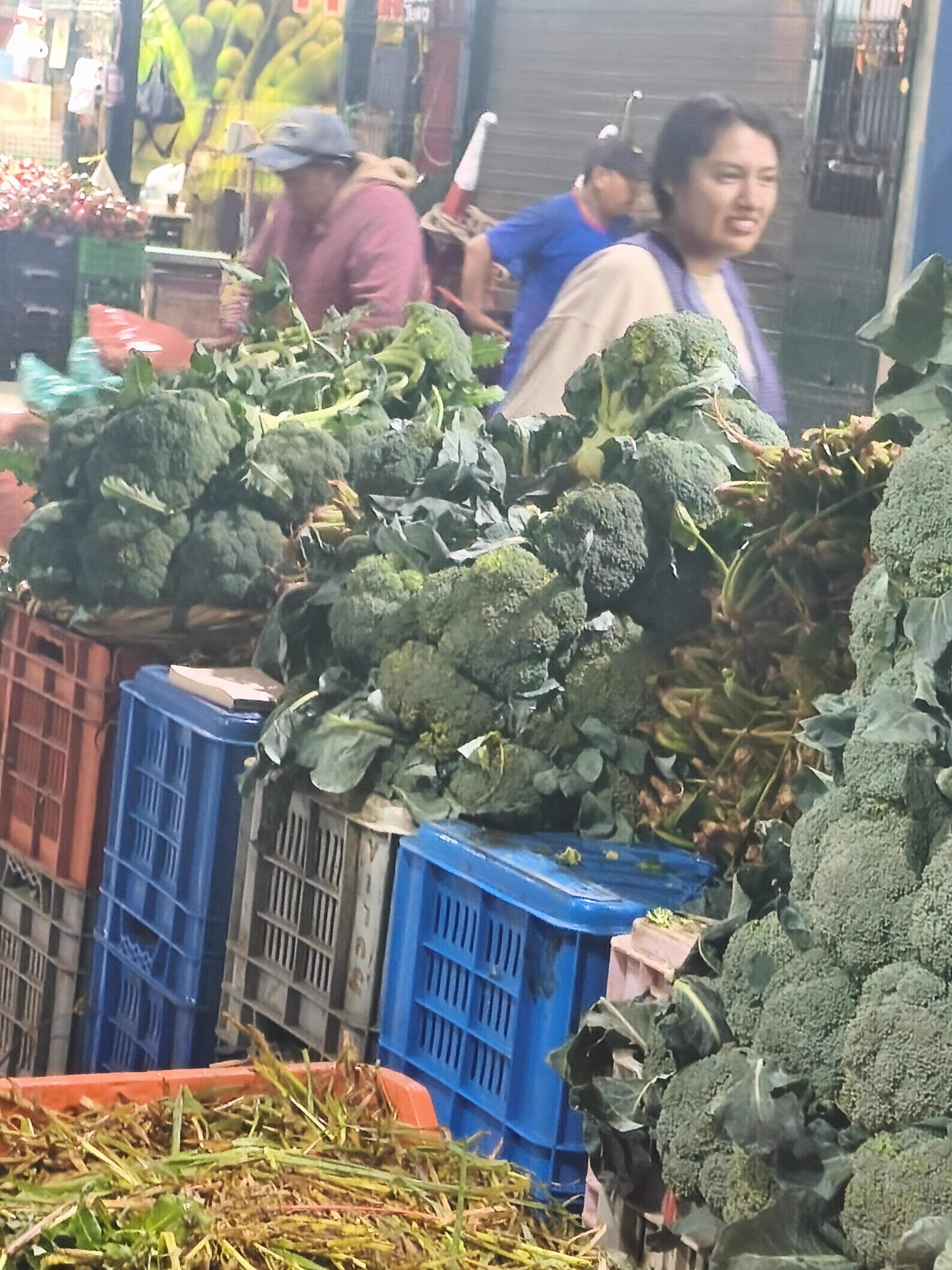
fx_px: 3190
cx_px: 476
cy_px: 635
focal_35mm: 87
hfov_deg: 17.0
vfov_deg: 22.5
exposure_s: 1/50
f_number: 1.65
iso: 1250
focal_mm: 6.18
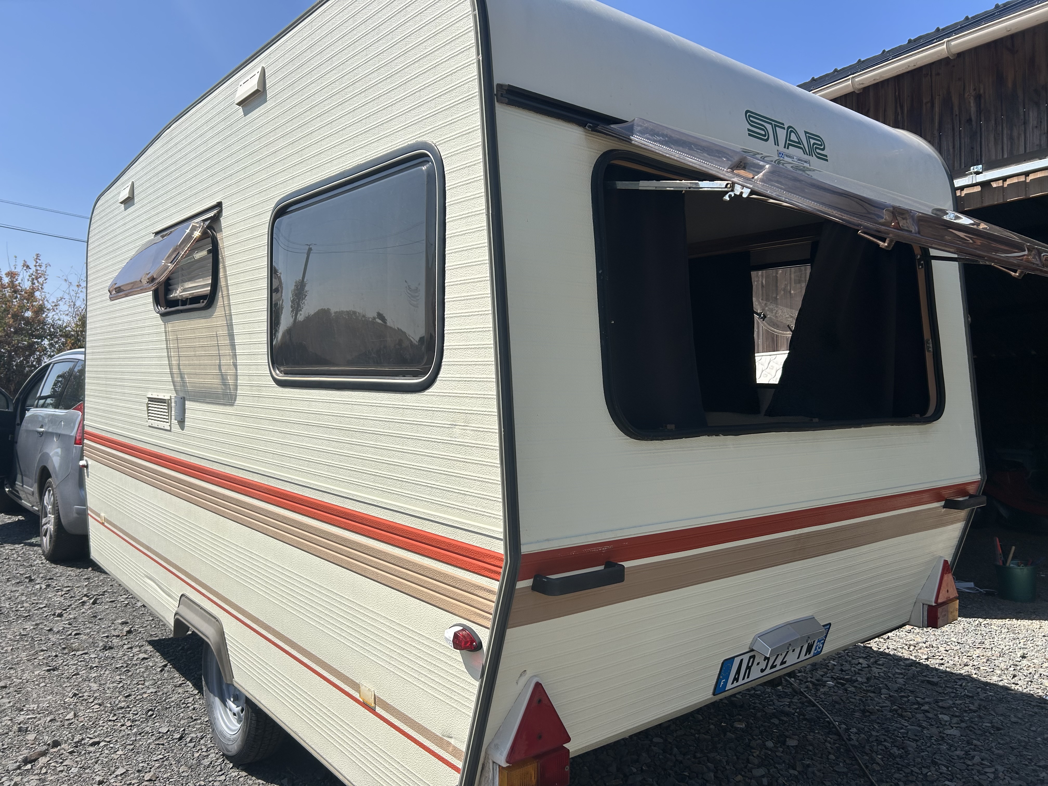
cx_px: 524
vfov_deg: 53.1
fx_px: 787
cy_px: 393
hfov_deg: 67.3
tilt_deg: +1.7
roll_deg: -0.1
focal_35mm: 26
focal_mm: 5.7
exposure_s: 1/5882
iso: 50
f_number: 1.5
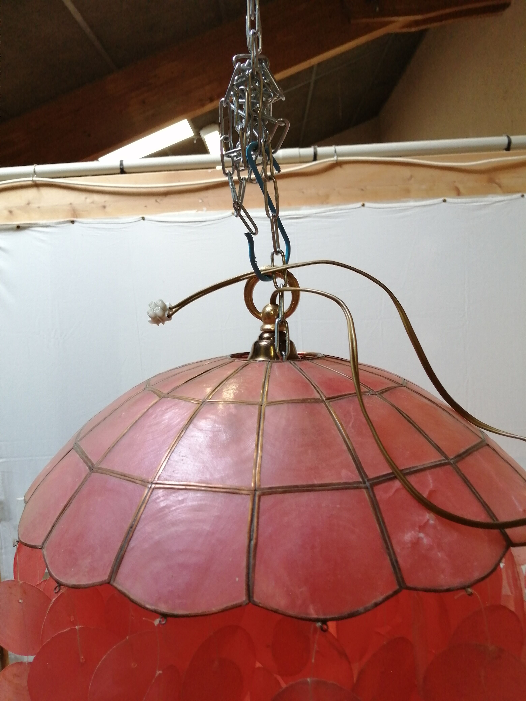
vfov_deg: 67.3
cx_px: 263
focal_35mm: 26
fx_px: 527
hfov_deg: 53.1
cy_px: 350
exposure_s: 1/33.3
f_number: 1.8
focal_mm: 3.46
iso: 80
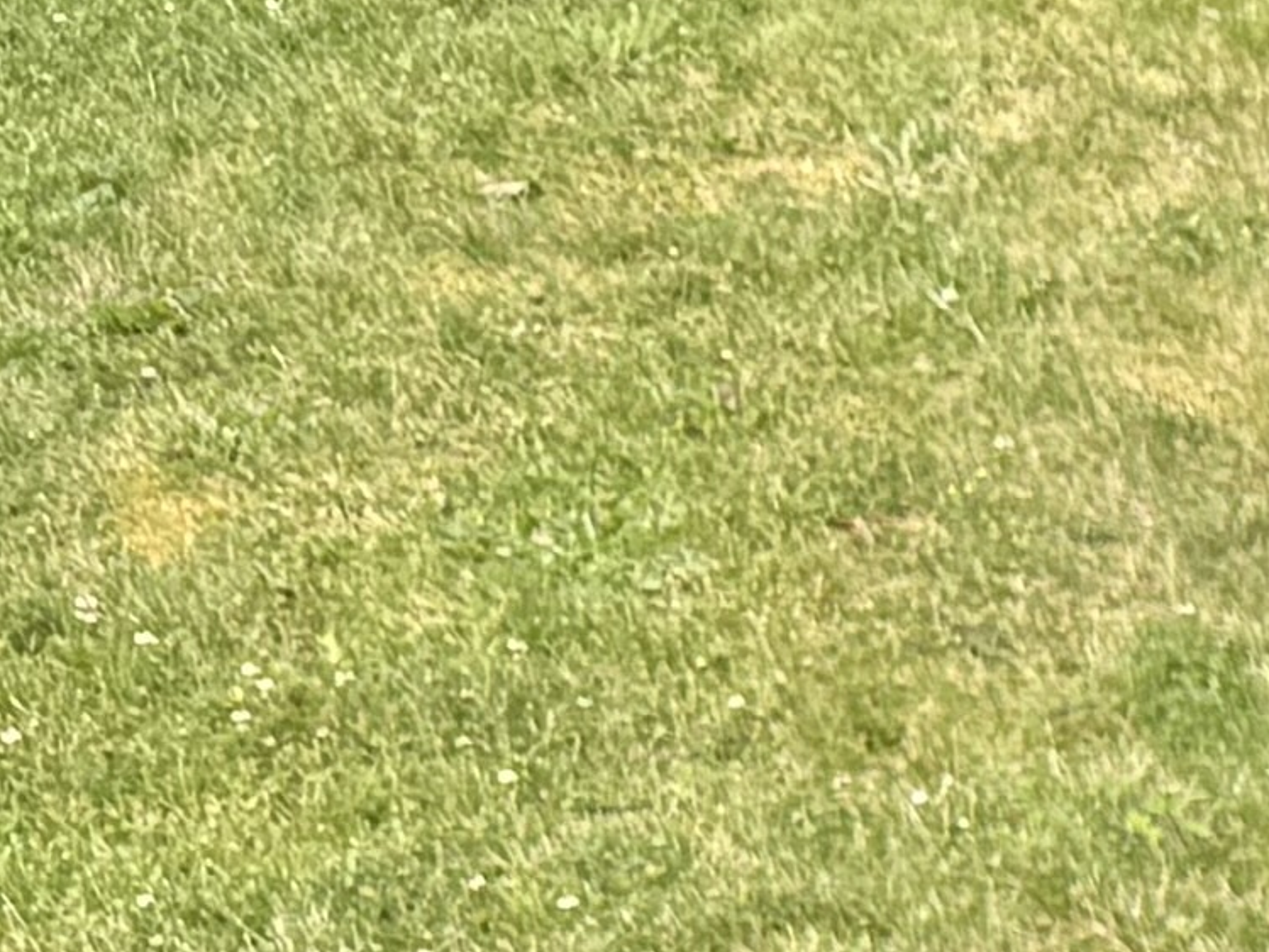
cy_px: 2934
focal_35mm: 183
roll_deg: -1.4
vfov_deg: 7.2
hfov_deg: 8.4
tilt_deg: -29.0
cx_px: 4266
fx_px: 6710
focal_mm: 6.76
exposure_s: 1/551
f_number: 1.78
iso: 80
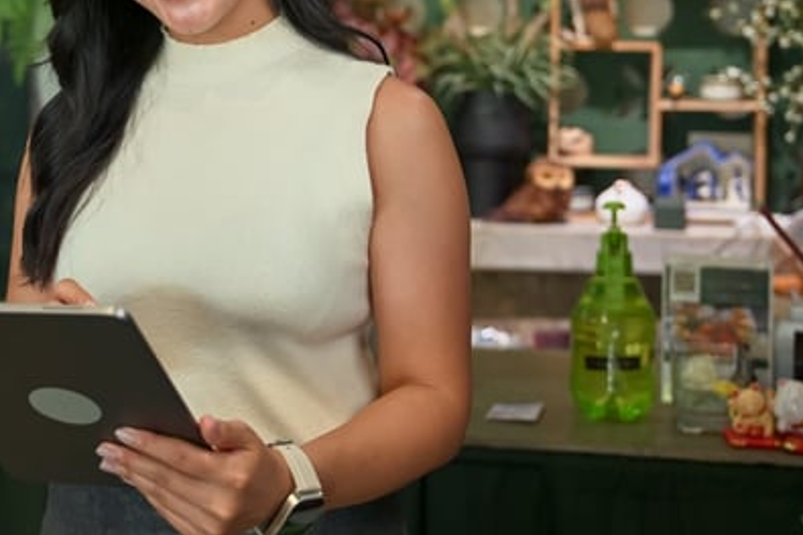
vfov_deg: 19.7
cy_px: 64
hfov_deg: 29.2
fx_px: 1516
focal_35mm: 68
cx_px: 189
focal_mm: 35
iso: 500
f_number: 2.8
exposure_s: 1/125
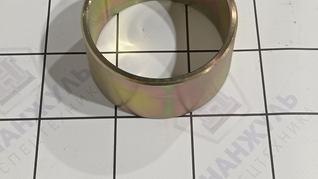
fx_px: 641
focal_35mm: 76
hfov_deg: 27.9
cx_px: 163
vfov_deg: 15.8
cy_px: 53
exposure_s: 1/50
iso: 412
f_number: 1.9
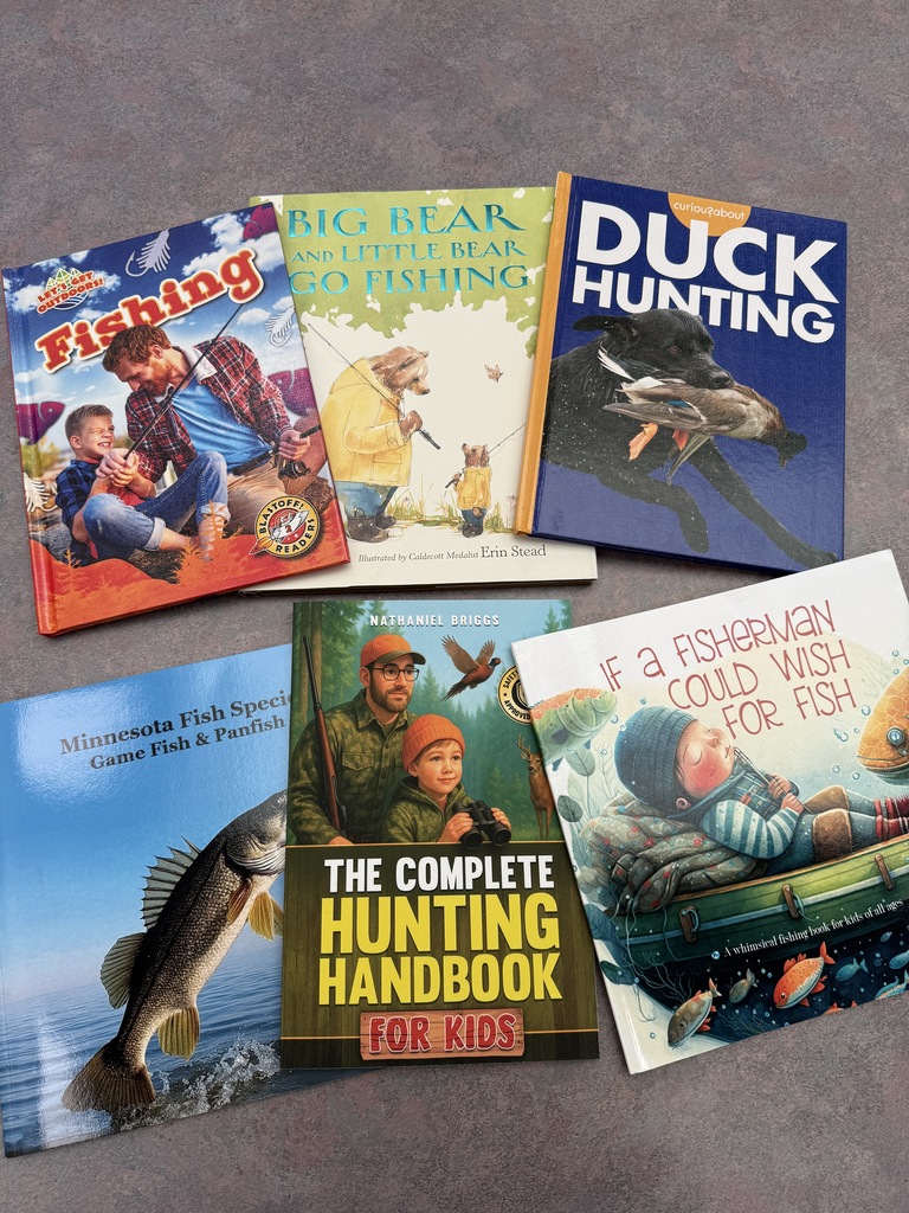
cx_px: 454
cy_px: 606
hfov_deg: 56.8
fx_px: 840
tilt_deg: -74.9
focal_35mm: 24
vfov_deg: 71.6
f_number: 1.78
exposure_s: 1/204
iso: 64
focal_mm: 6.76
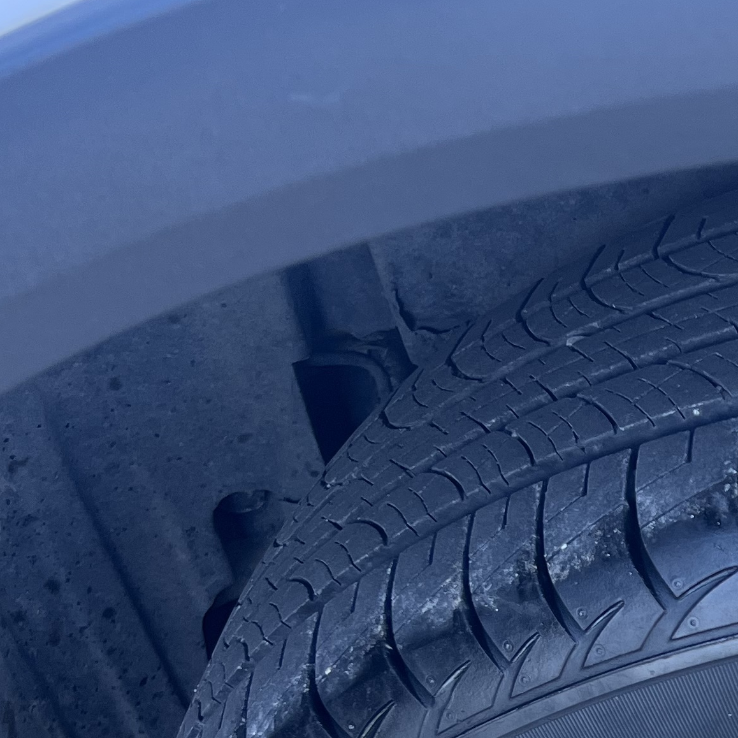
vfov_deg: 20.6
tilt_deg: -49.6
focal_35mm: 80
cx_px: 1089
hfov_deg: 19.1
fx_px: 1930
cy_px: 818
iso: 80
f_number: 1.5
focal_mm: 5.7
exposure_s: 1/121
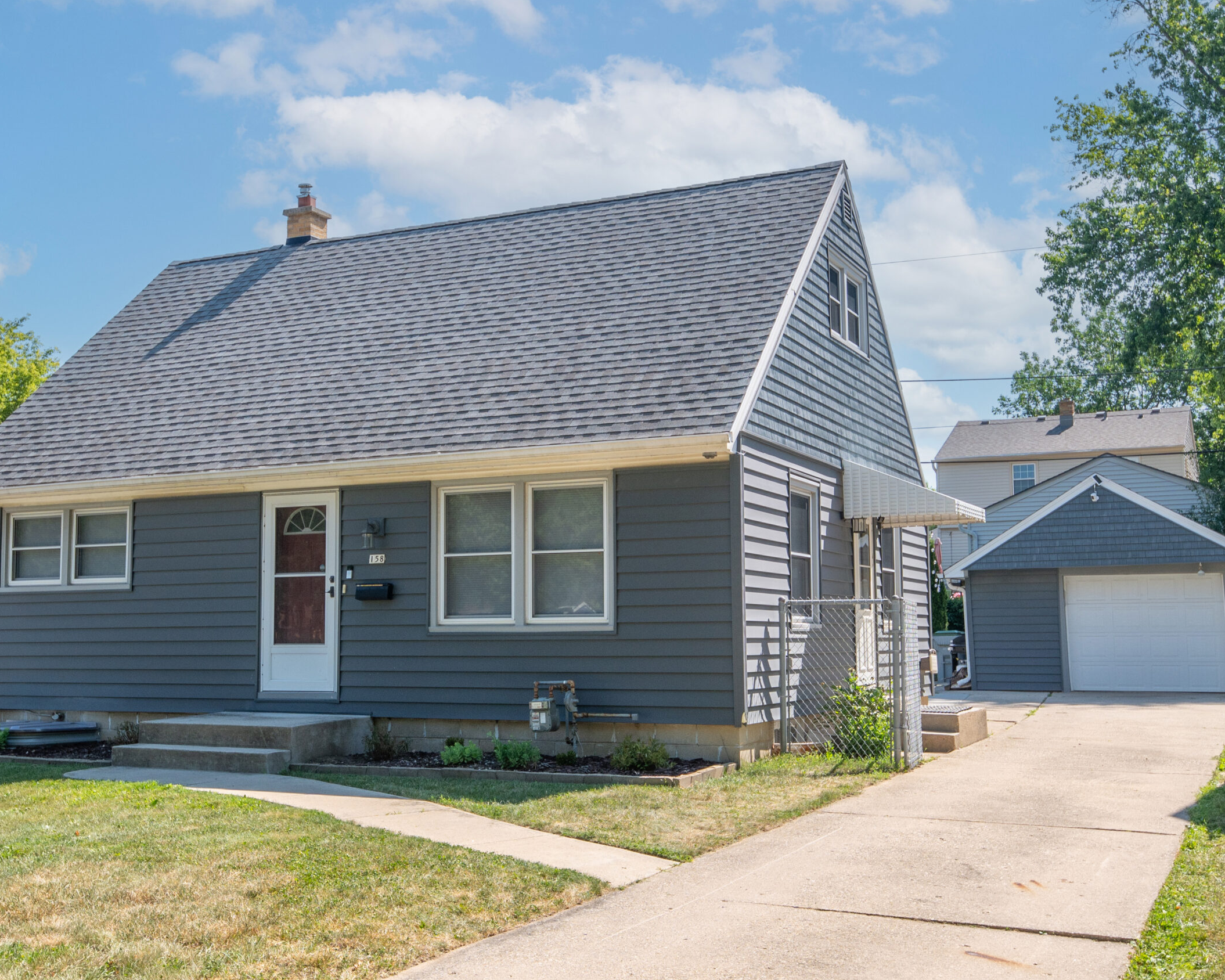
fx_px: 1486
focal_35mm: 41
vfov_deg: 36.5
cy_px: 493
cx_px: 560
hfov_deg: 44.7
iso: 320
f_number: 8
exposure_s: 1/500
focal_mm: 24
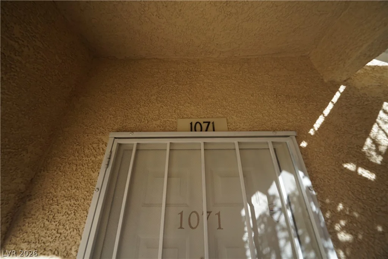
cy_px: 130
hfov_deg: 112.6
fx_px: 129
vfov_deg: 90.0
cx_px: 194
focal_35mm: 12
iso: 100
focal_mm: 12
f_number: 7.1
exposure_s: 1/125
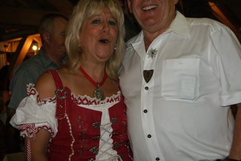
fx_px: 435
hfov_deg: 30.9
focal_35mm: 65
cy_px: 71
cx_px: 128
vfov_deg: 20.9
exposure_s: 1/60
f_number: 5.6
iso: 400
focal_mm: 30
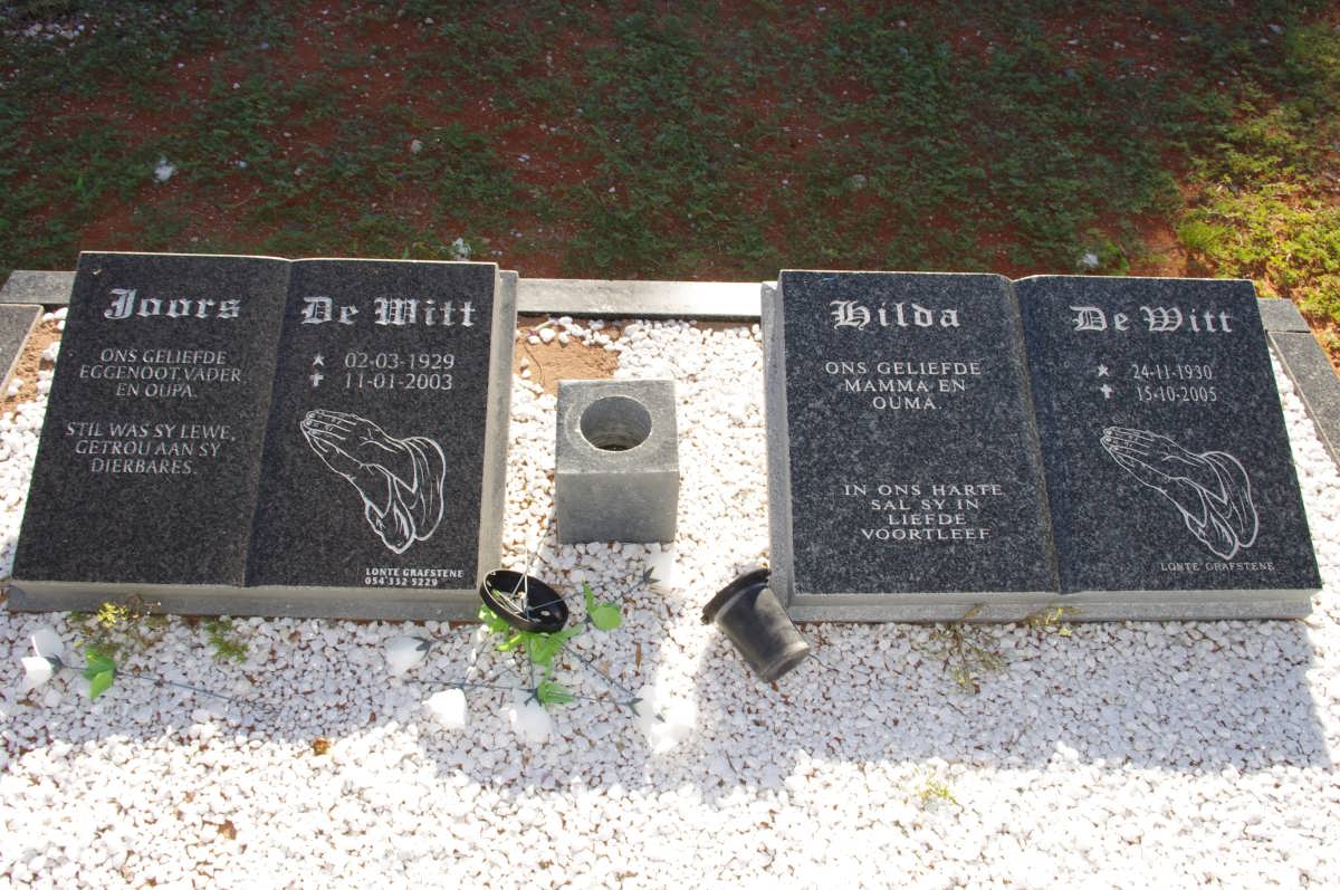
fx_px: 1152
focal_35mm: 31
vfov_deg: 42.2
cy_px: 445
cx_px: 670
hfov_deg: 60.3
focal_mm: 21.25
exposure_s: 1/60
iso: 200
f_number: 11
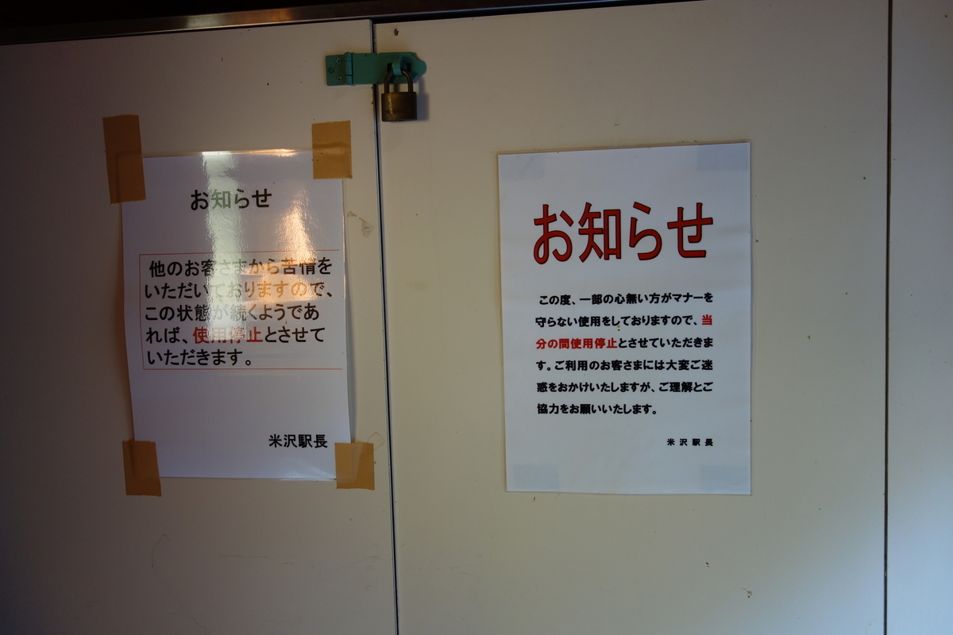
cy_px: 318
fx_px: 741
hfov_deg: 65.5
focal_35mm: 28
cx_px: 476
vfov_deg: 46.4
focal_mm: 10.4
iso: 125
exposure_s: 1/40
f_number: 1.8
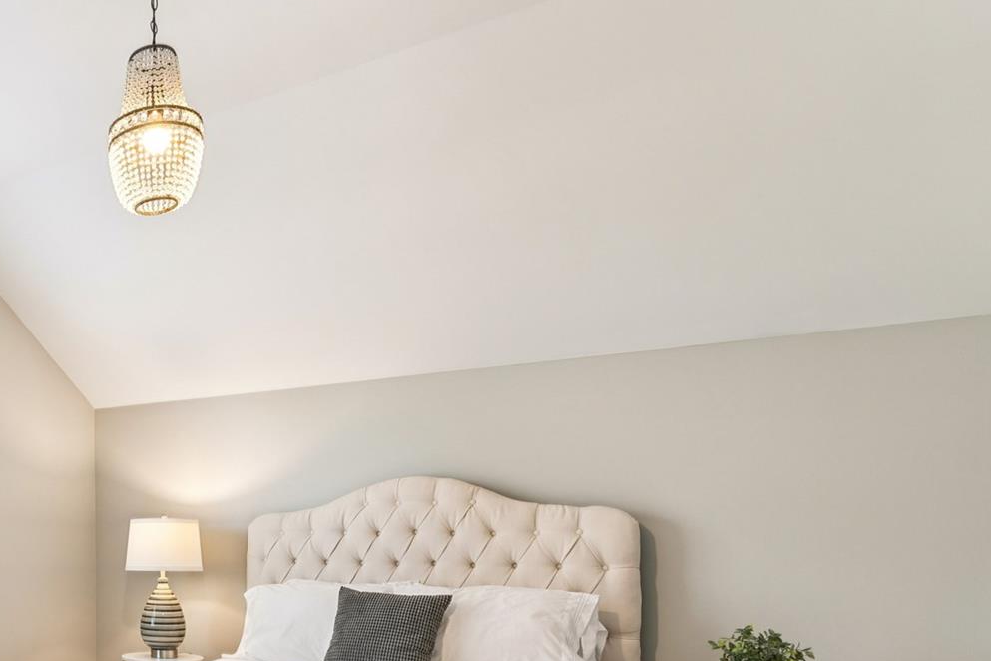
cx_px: 0
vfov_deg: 37.9
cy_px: 538
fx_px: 920
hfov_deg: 47.1
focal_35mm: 33
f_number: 9
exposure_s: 1/4
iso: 100
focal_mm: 16.2
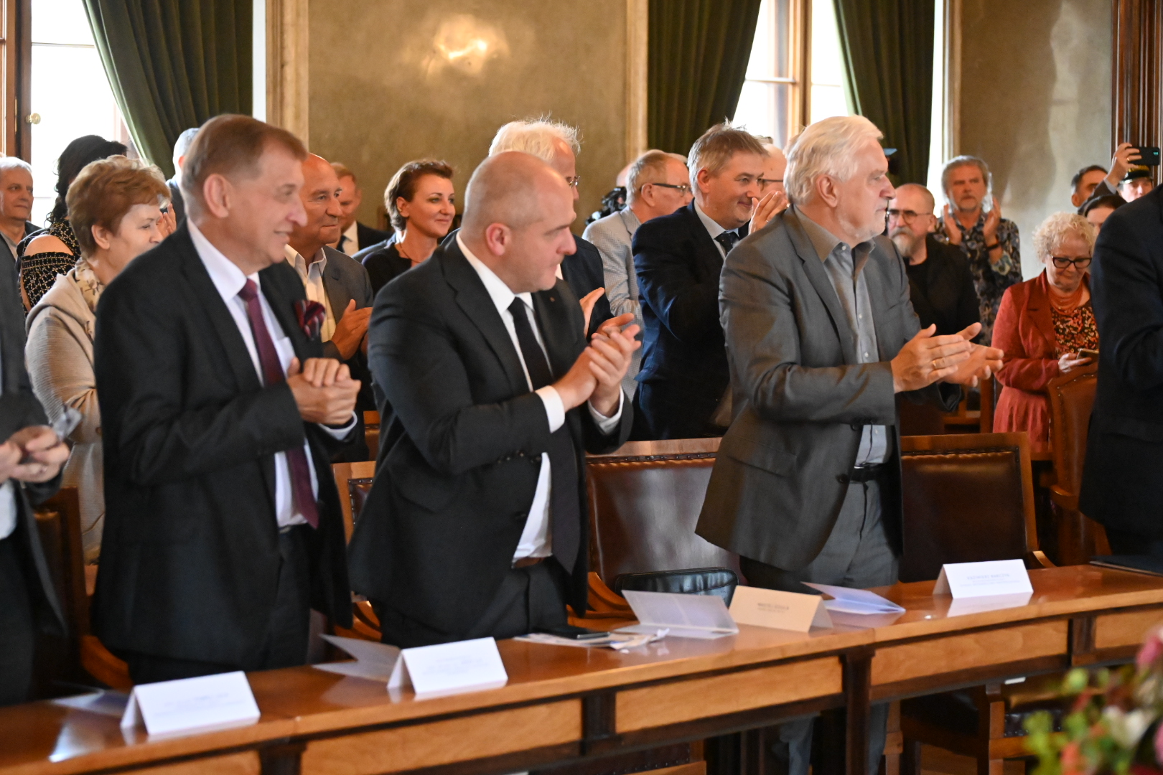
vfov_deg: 16.1
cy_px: 388
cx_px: 582
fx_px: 2746
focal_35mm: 85
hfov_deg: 23.9
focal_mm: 85
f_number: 4.5
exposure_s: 1/800
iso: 20000
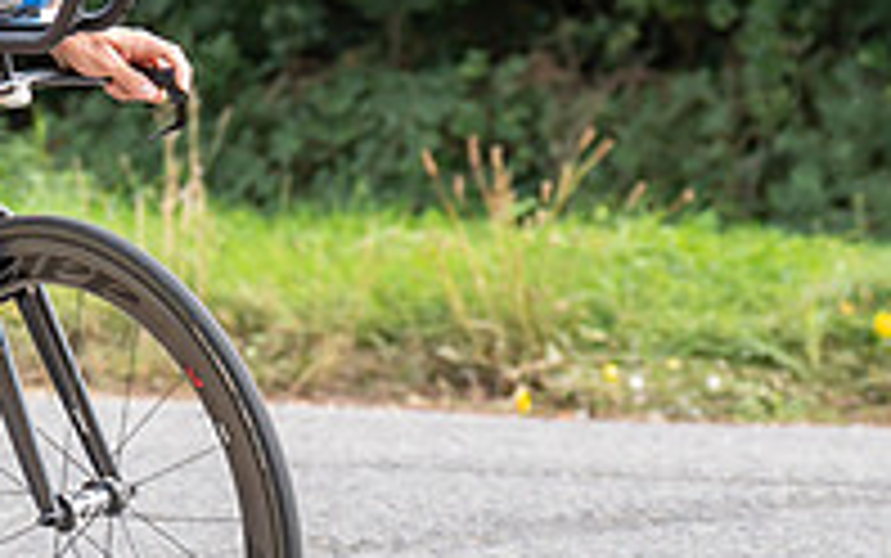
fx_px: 9451
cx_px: -282
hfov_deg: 5.4
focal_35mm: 389
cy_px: -120
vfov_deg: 3.4
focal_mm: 91
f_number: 4
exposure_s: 1/1000
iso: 100
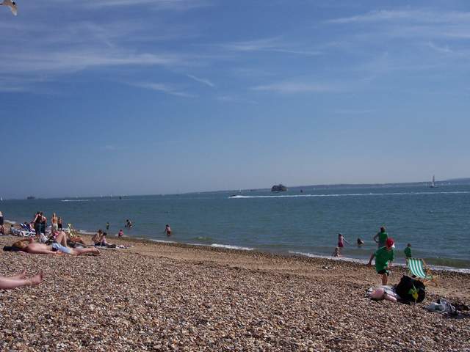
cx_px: 235
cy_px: 176
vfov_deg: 37.7
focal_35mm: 38
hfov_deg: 49.0
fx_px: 516
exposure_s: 1/1000
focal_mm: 8
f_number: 4.8
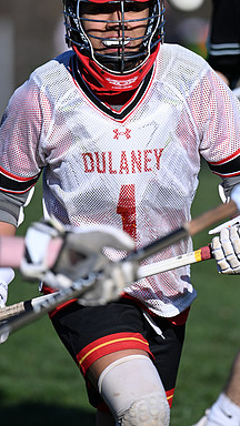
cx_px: 127
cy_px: 189
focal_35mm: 633
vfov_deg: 3.4
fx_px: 7161
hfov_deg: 1.9
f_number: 4.5
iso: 100
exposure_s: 1/1000
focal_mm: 400
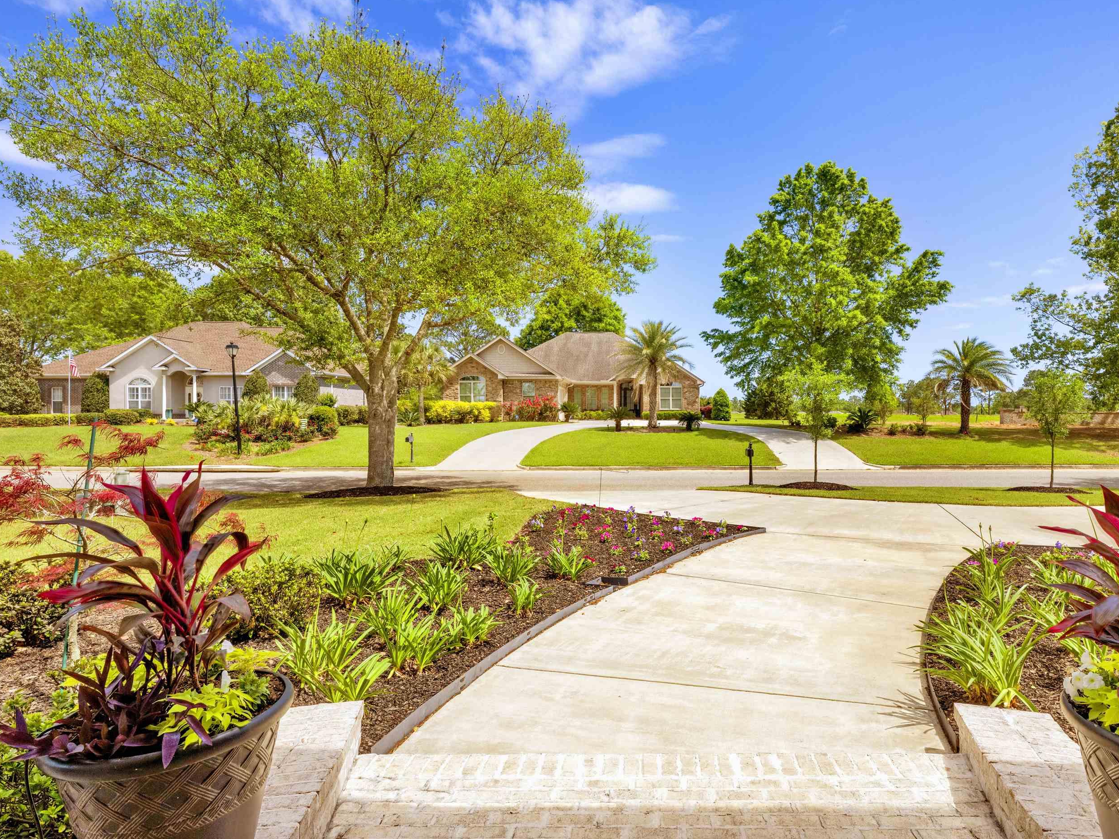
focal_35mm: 19
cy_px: 415
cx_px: 643
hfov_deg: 84.1
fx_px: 614
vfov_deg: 68.7
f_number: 11
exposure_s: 1/640
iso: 400
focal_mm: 16
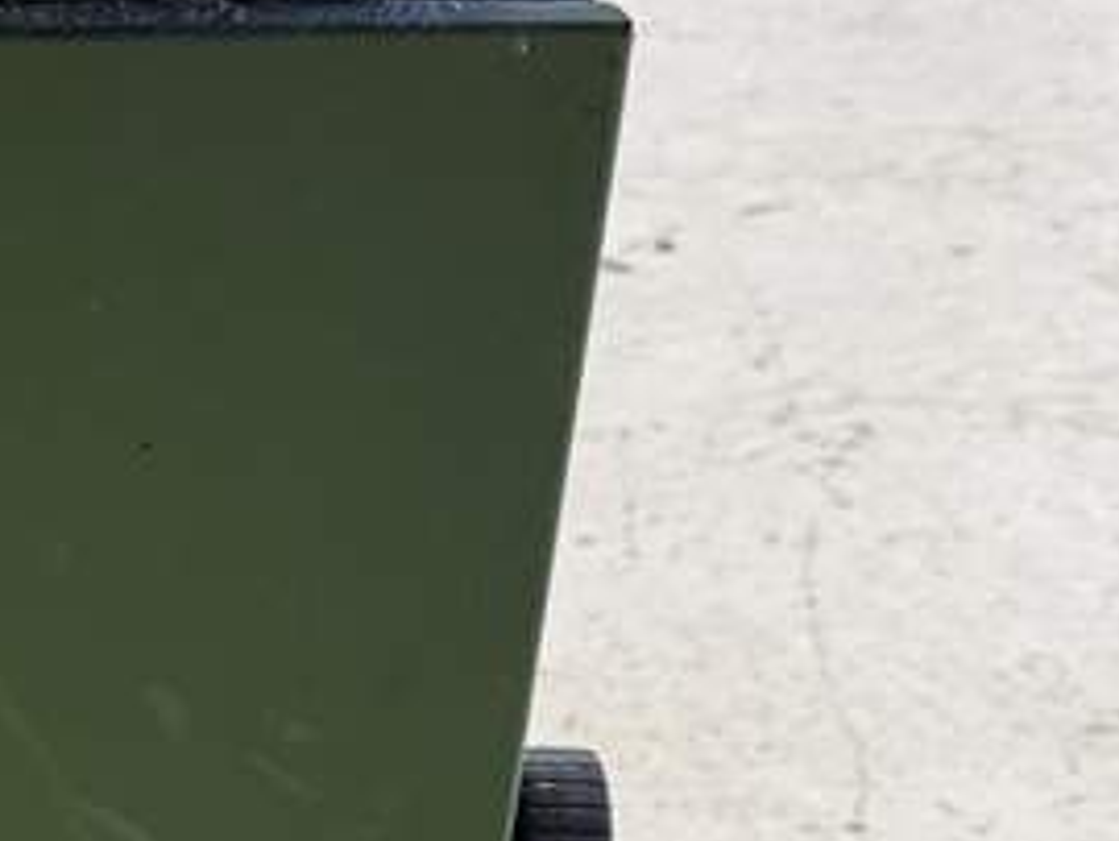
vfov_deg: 10.1
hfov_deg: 12.7
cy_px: 1272
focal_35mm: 142
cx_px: -837
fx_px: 4594
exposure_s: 1/100
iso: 200
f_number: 1.78
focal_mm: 6.76
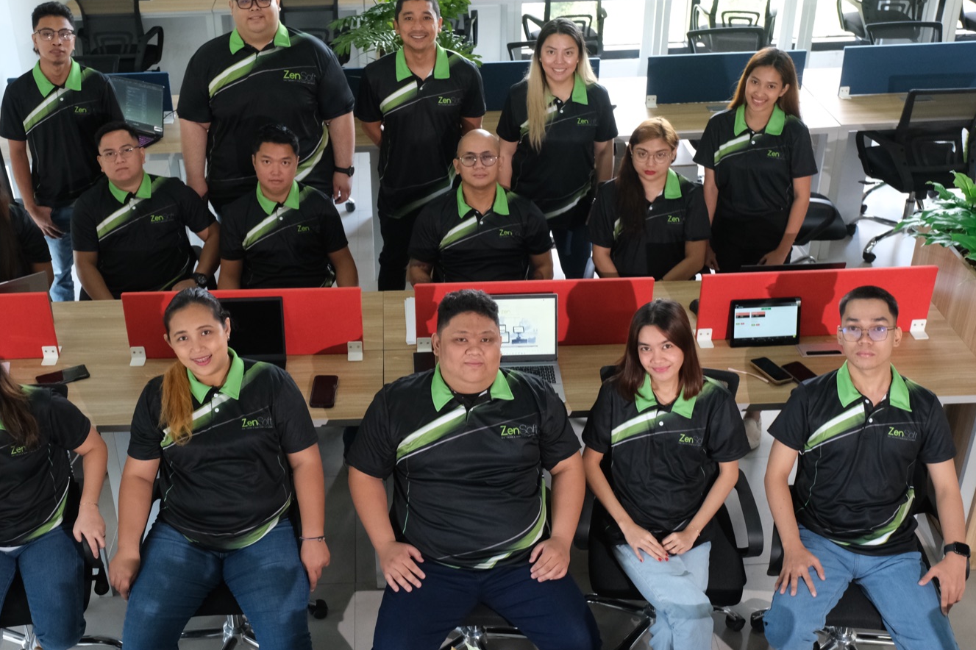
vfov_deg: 32.6
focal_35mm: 41
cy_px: 299
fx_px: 1111
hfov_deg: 47.2
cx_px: 406
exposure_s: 1/125
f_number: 4.5
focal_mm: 22.7
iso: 2500
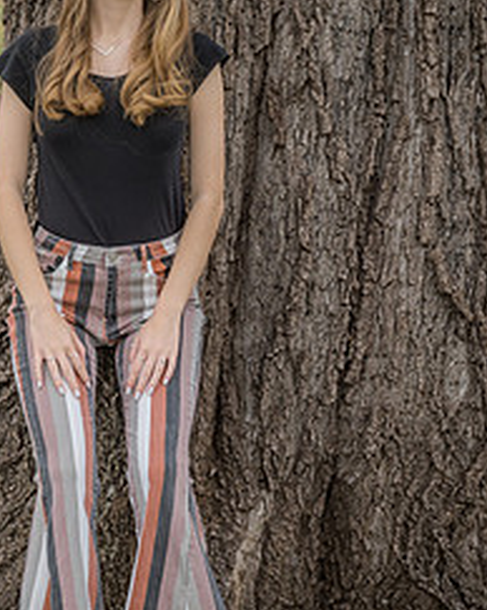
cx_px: 1
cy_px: 238
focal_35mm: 94
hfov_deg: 16.0
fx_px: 1696
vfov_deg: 20.4
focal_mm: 24
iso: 140
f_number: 6.7
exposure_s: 1/180
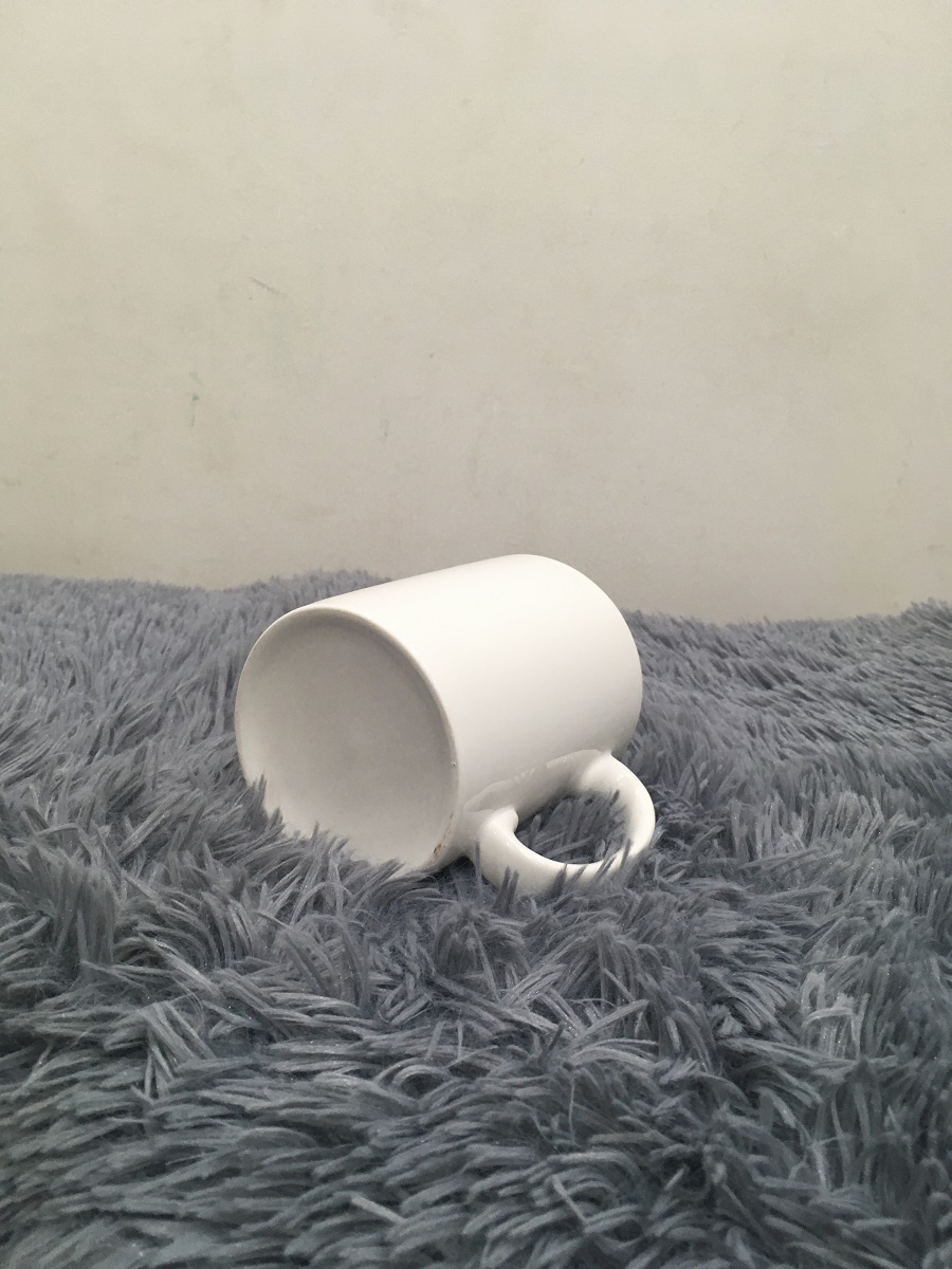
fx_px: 1063
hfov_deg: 48.2
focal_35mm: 29
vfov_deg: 61.7
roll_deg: +0.2
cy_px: 634
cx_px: 476
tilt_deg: -17.4
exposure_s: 1/33
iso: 100
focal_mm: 4.15
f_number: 2.2
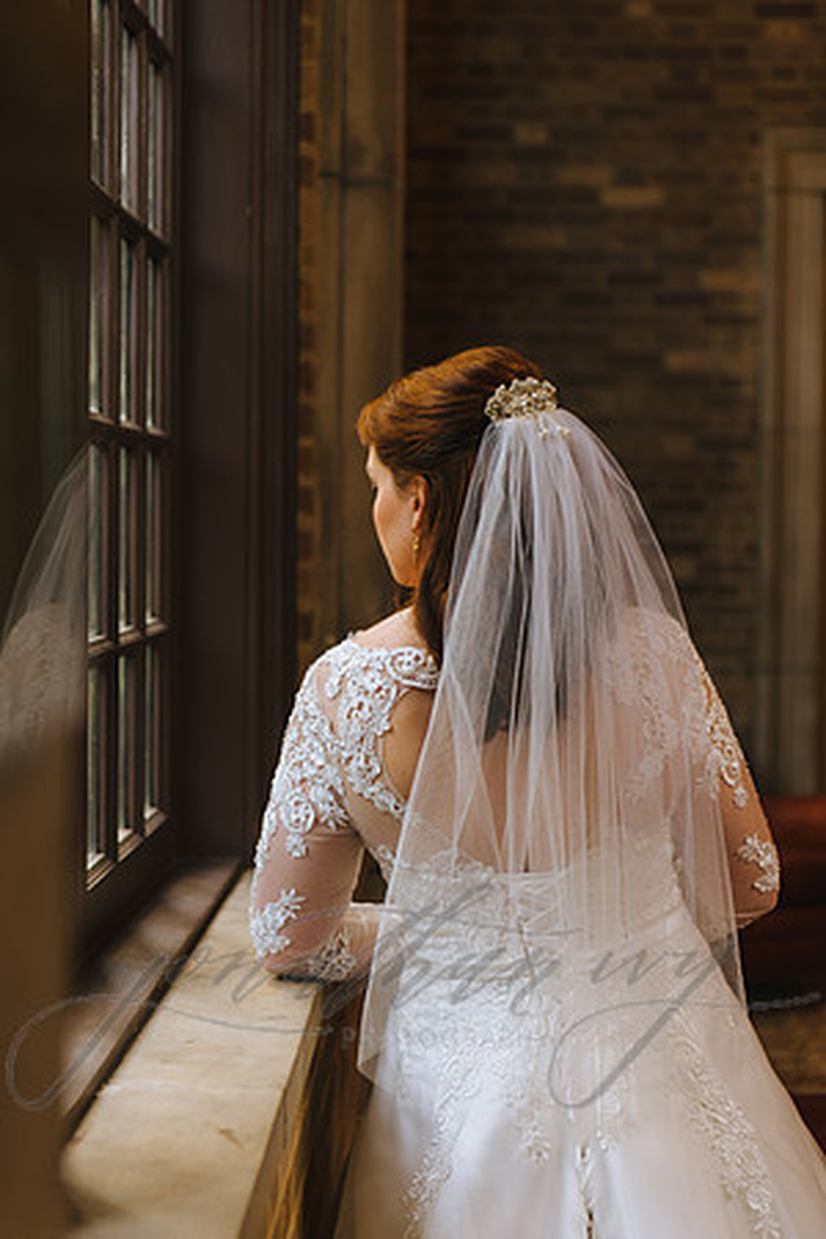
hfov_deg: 21.9
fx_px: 2134
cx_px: 413
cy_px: 620
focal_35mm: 62
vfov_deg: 32.4
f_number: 2.8
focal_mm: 62
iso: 250
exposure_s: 1/125
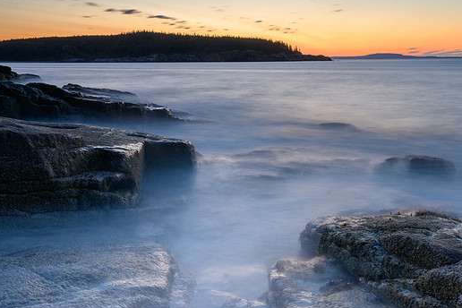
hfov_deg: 53.1
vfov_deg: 36.9
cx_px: 242
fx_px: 462
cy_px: 163
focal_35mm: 36
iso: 31
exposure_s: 30
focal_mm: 32
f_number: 16
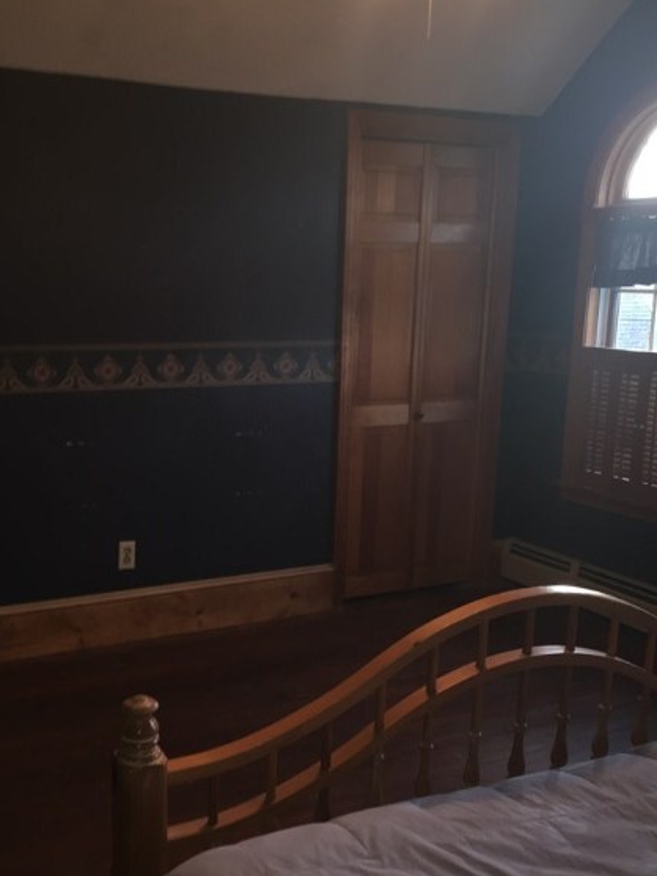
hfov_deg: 35.8
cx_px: 245
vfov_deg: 46.6
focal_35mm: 40
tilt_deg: -12.1
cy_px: 513
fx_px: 1012
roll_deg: -0.3
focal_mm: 4.15
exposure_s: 1/30
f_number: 2.2
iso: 40
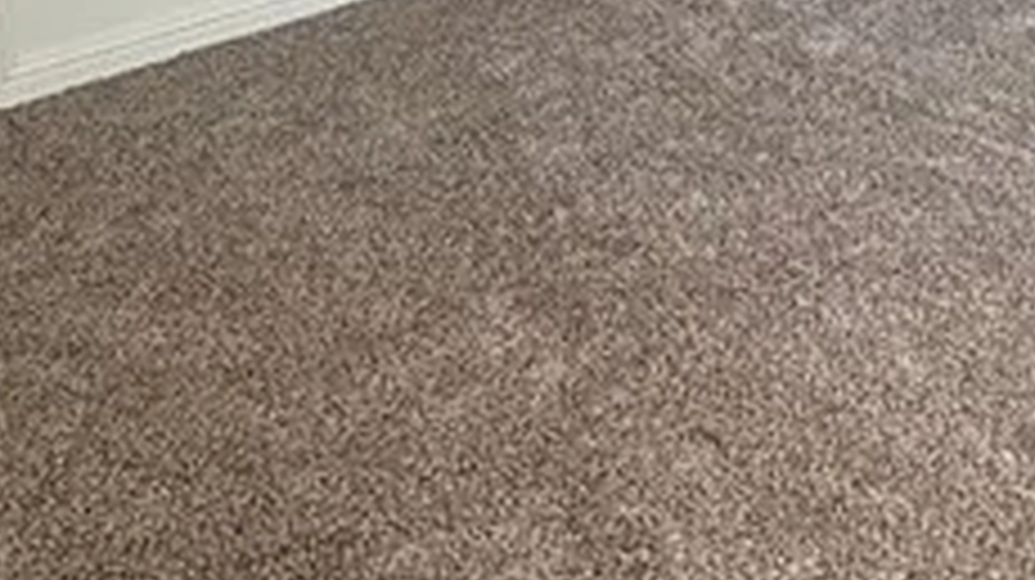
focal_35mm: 68
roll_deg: -1.6
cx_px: 896
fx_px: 1865
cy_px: -238
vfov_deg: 16.4
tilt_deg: -11.8
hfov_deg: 29.9
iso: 160
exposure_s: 1/120
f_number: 2.2
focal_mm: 2.22
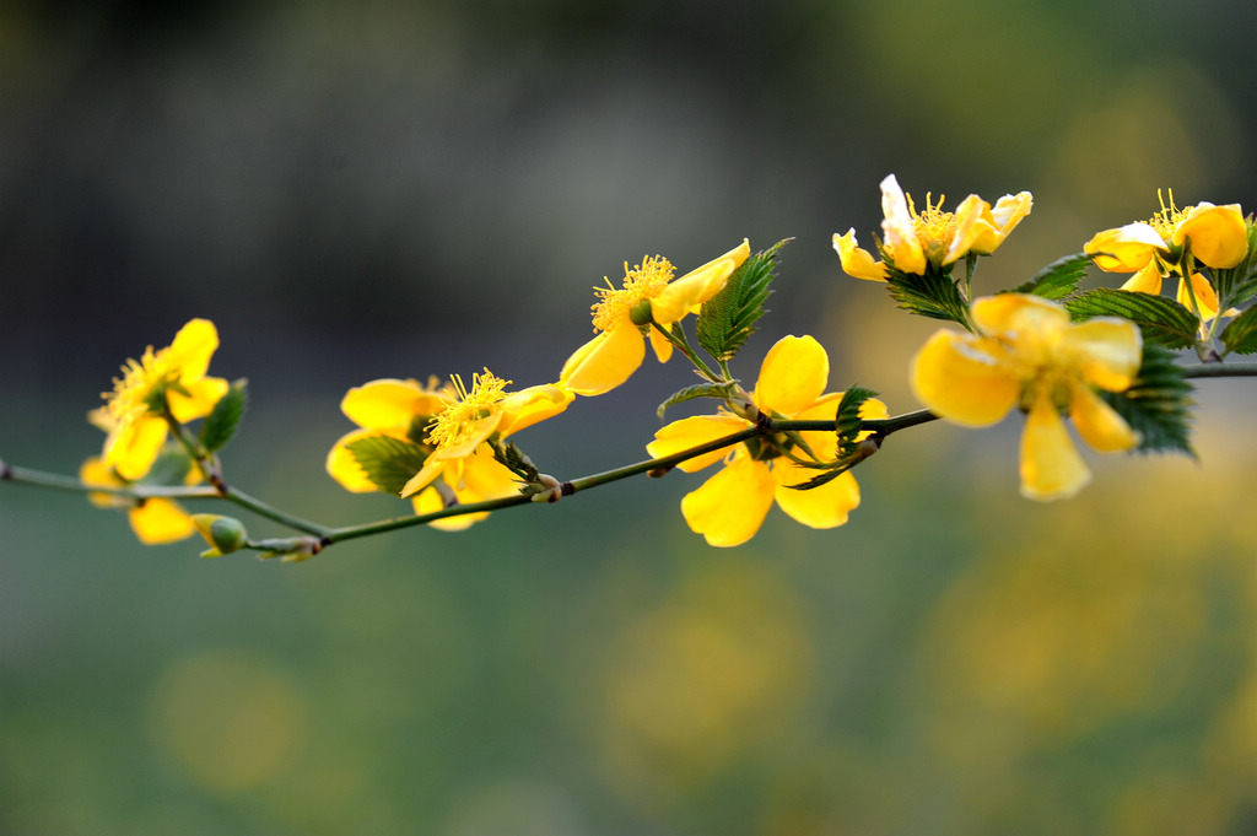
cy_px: 418
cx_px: 628
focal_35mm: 105
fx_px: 3663
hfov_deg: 19.5
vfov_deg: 13.0
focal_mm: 105
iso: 320
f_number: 6.3
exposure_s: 1/100
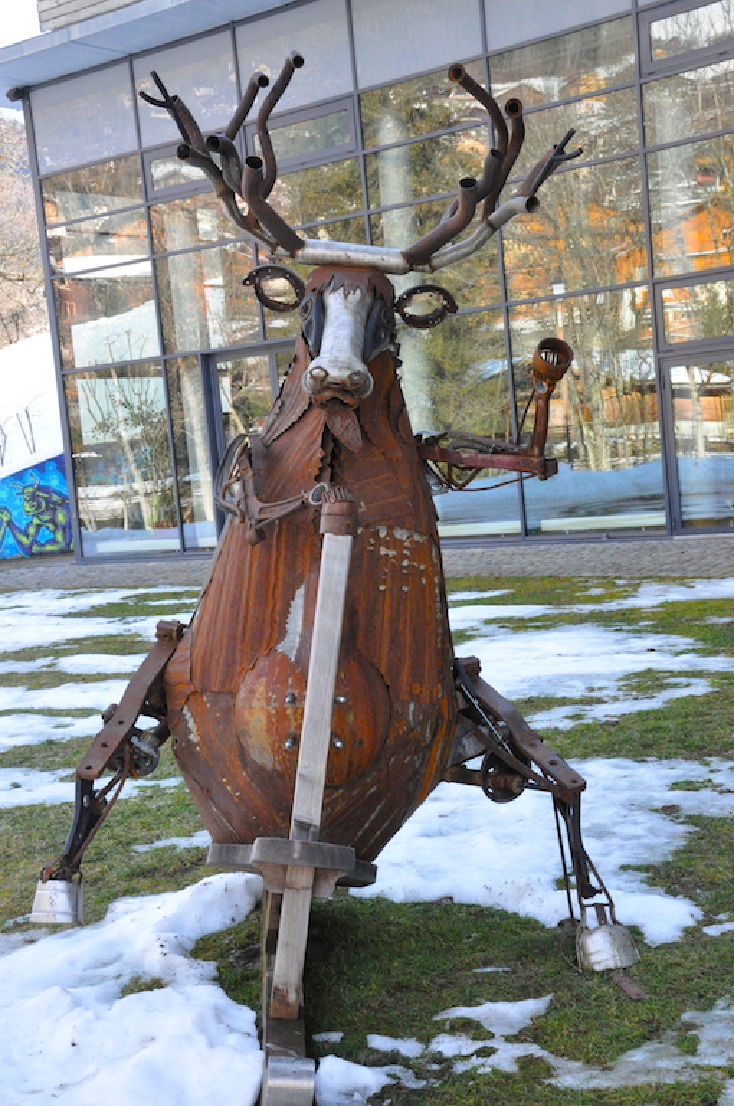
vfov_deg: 38.9
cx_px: 367
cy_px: 553
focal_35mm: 51
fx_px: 1564
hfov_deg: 26.4
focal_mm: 34
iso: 3200
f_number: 10
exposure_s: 1/400
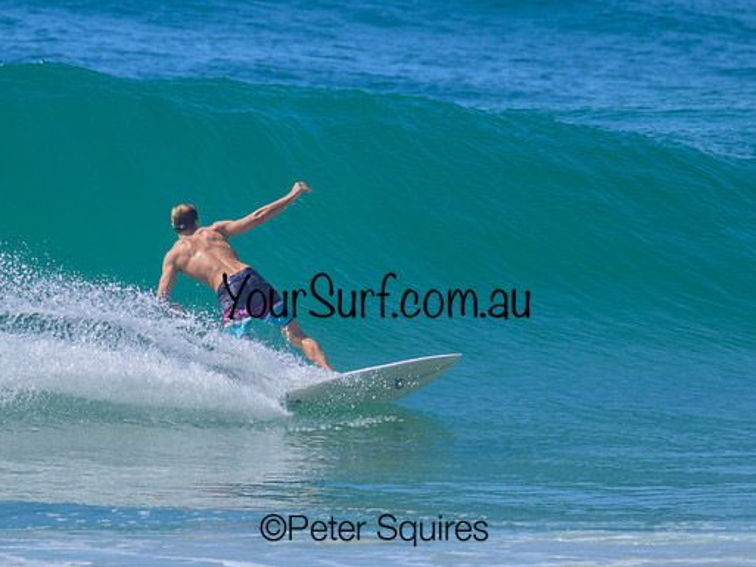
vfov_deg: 1.2
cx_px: 228
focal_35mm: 1195
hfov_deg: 1.7
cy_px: 289
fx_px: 26104
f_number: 11
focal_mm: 800
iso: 1000
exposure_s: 1/2000
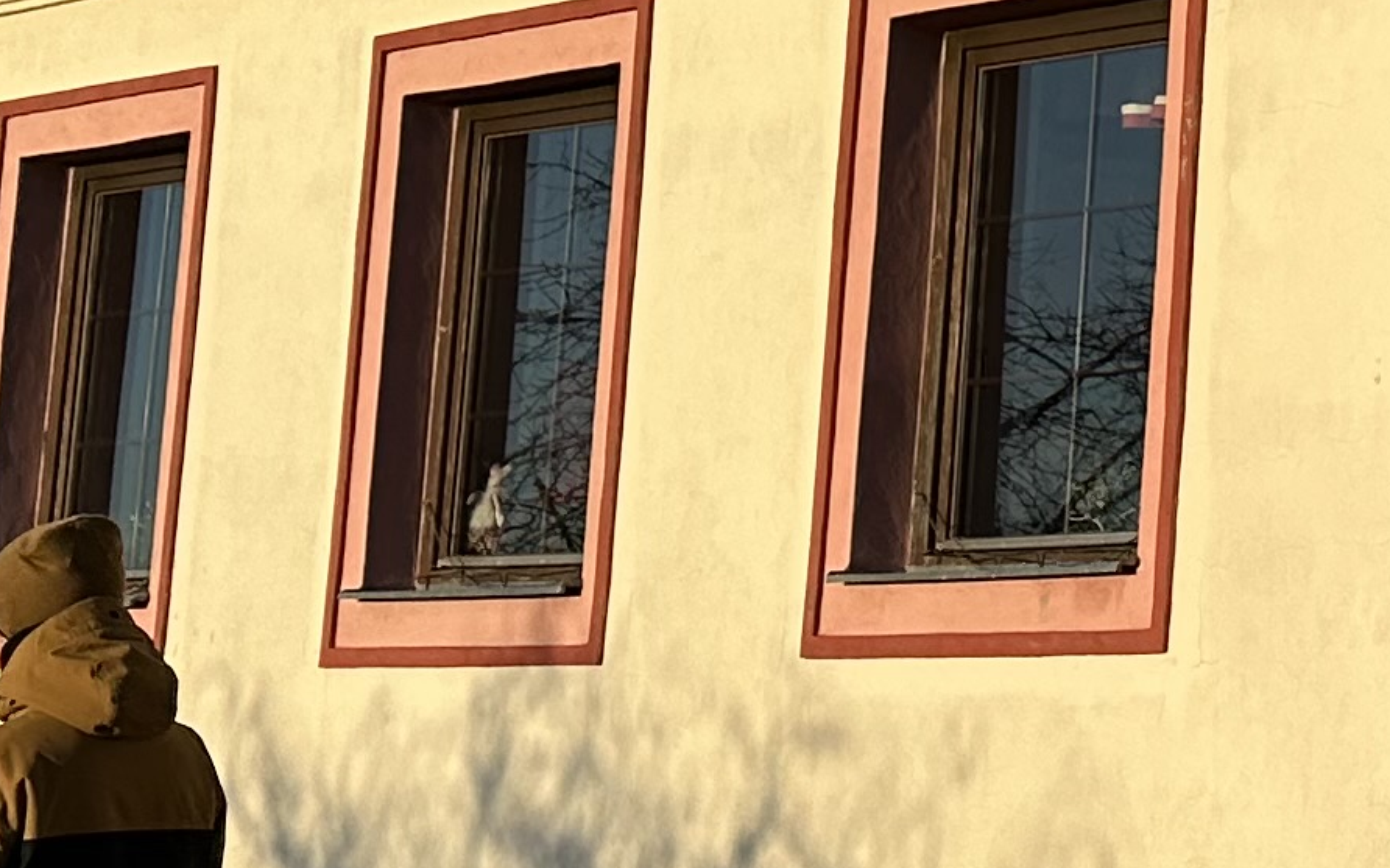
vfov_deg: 11.3
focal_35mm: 115
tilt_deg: +9.1
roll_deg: -0.5
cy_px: -6
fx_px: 4355
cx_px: 2359
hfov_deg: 15.9
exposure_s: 1/6211
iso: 80
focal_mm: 6.86
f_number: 1.78
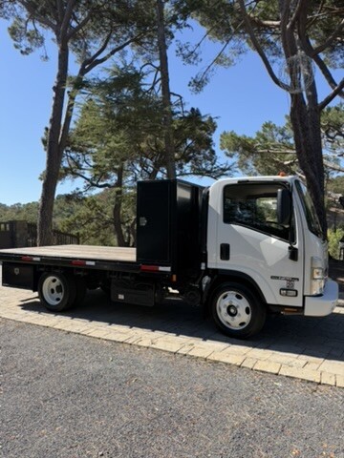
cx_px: 172
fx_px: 318
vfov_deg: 71.6
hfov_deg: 56.8
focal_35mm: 24
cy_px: 229
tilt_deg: -0.3
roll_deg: +0.7
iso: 80
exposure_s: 1/2370
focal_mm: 6.76
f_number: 1.78
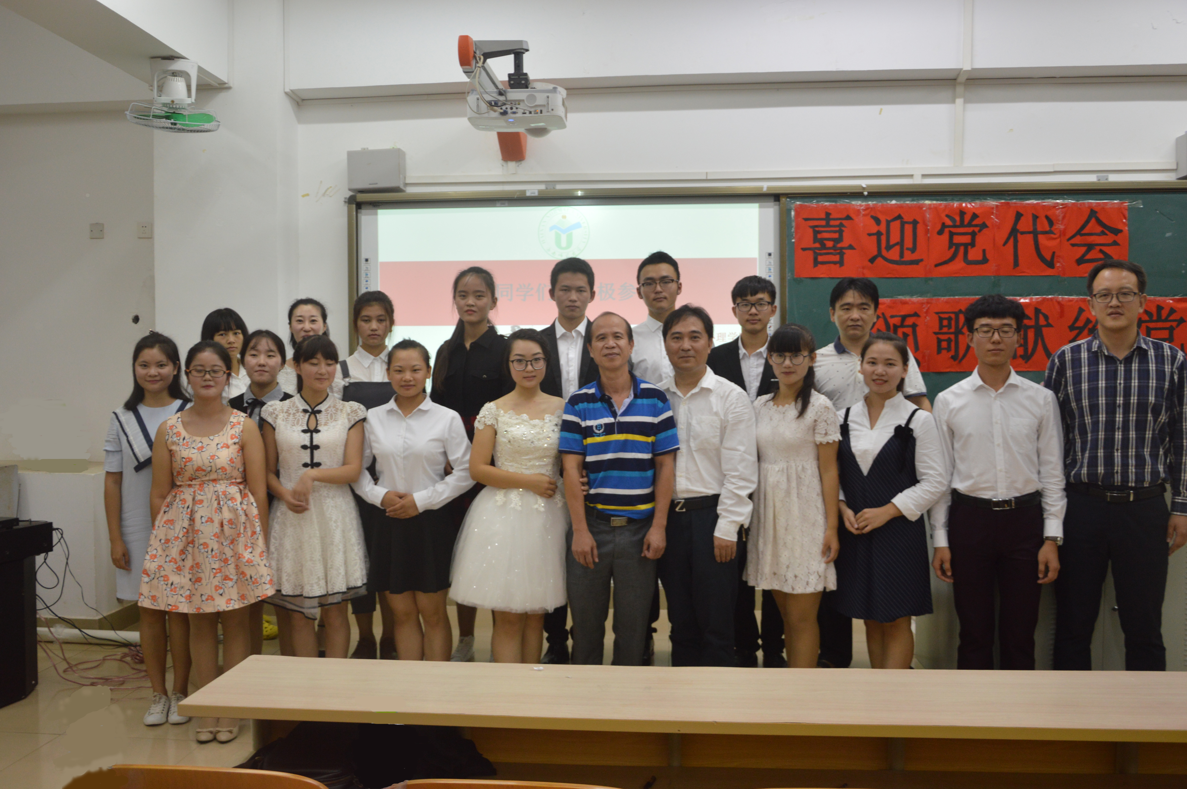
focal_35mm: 32
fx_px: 1038
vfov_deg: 41.6
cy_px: 394
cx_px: 594
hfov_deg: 59.5
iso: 400
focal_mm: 21
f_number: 3.8
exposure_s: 1/40
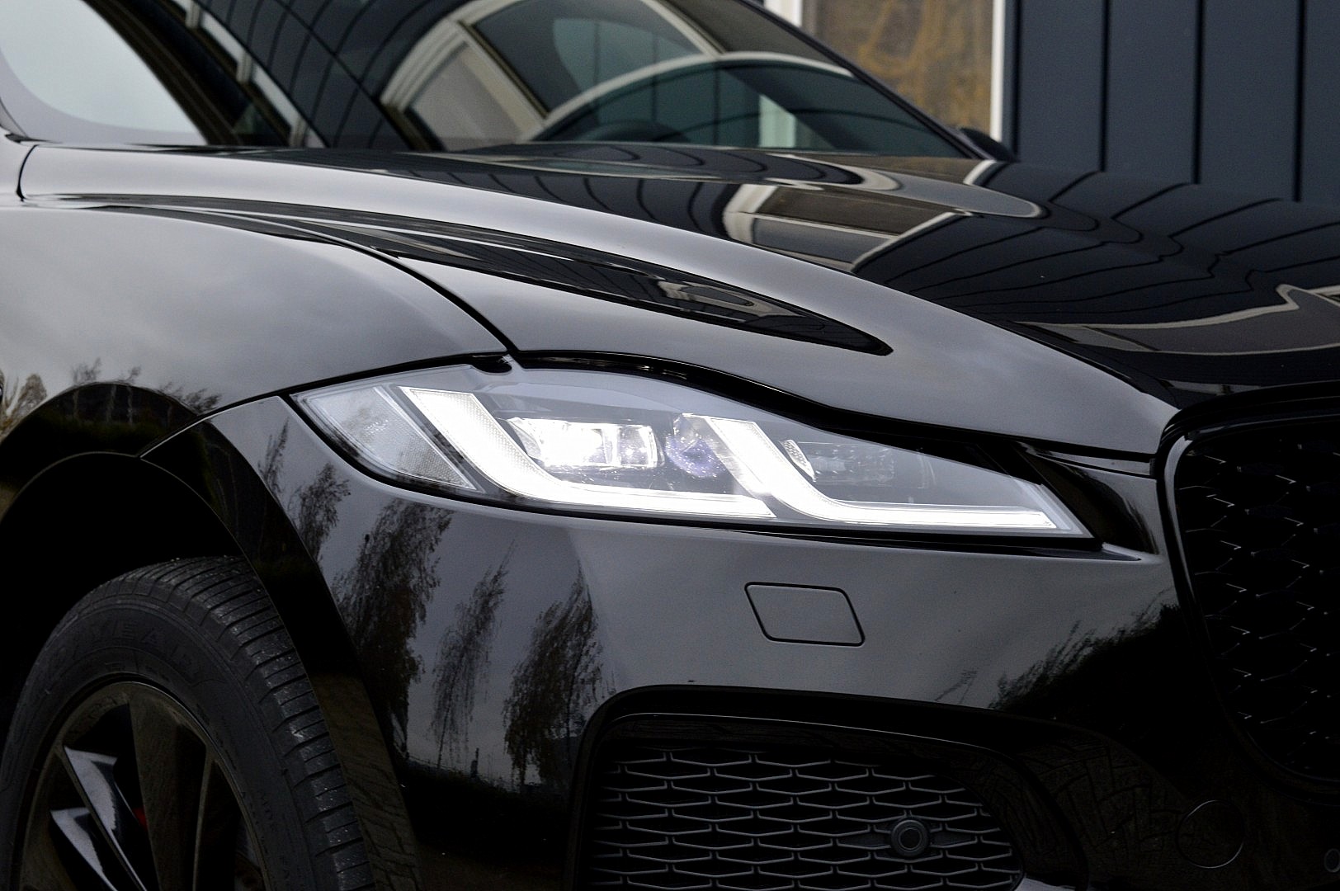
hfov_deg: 28.1
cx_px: 670
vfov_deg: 18.9
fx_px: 2678
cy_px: 446
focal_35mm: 72
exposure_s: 1/60
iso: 800
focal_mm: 48
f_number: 8
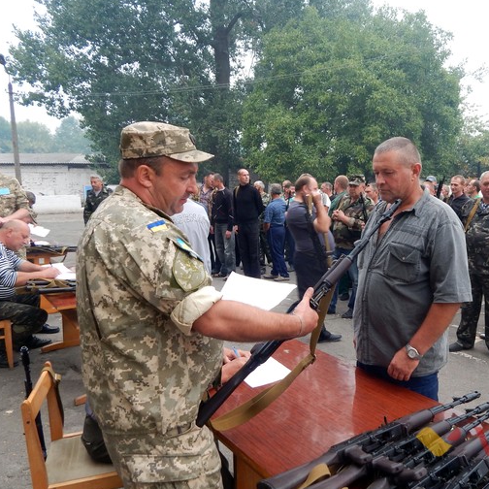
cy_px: 245
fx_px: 432
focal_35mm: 27
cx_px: 326
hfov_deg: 57.8
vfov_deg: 59.1
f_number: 3
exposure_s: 1/50
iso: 125
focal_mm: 4
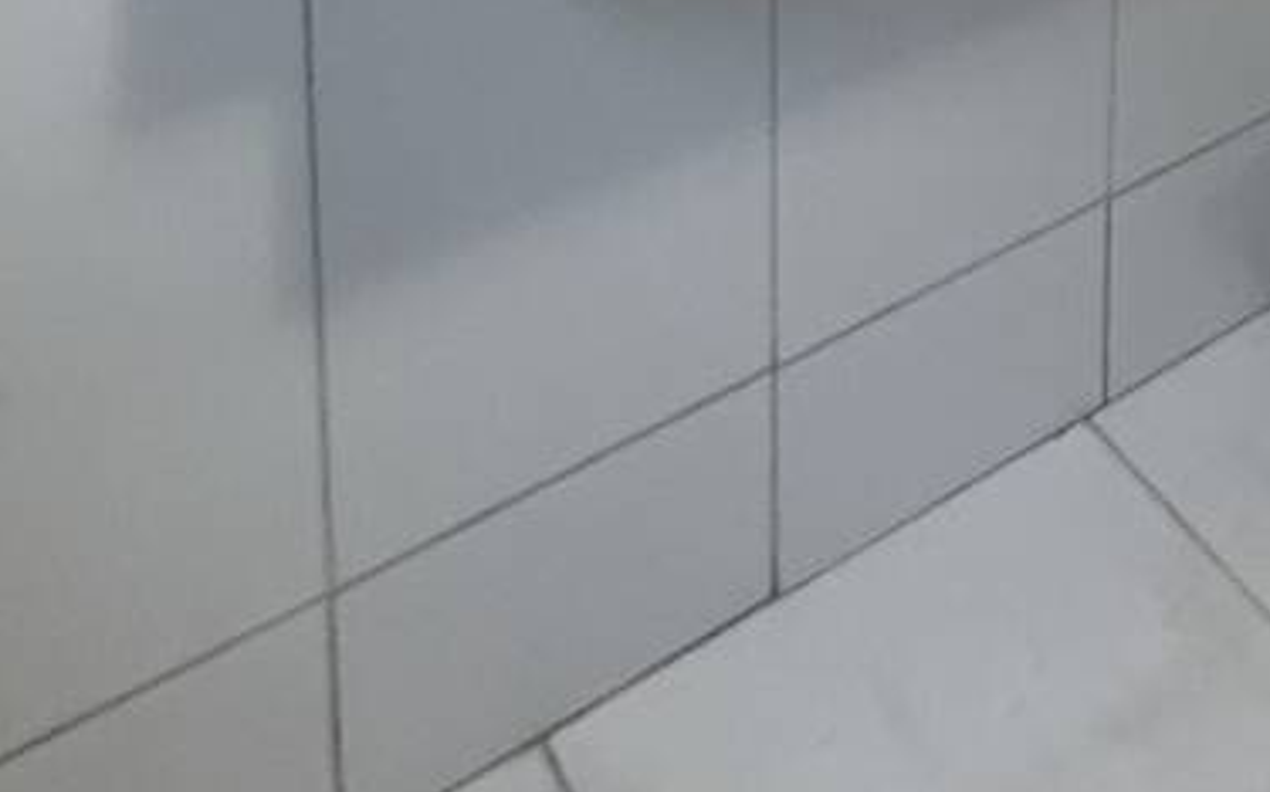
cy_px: -812
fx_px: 1972
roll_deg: -2.0
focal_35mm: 57
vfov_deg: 16.7
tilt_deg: -10.5
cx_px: 1270
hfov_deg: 32.8
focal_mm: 2.22
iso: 500
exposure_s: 1/60
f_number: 2.2
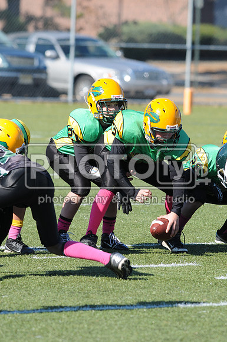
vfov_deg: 4.6
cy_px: 171
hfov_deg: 3.0
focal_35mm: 450
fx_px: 4269
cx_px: 114
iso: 200
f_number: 6.3
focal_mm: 300
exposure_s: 1/500
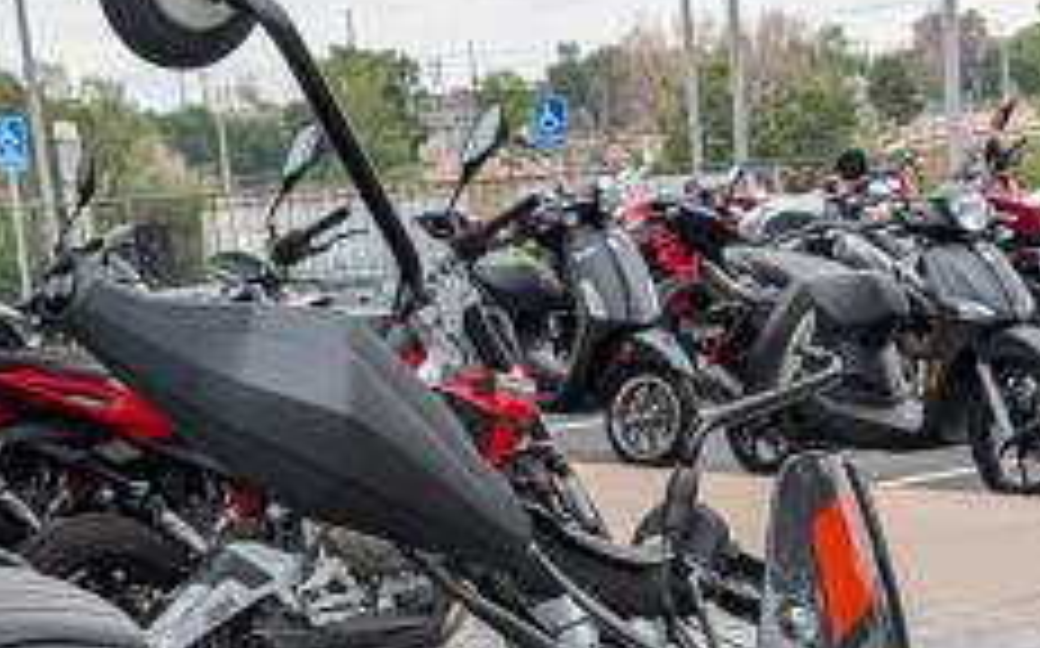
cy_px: 1138
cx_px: 561
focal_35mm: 88
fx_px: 2492
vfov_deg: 13.4
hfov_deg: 23.6
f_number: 1.68
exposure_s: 1/529
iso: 20
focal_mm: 6.9
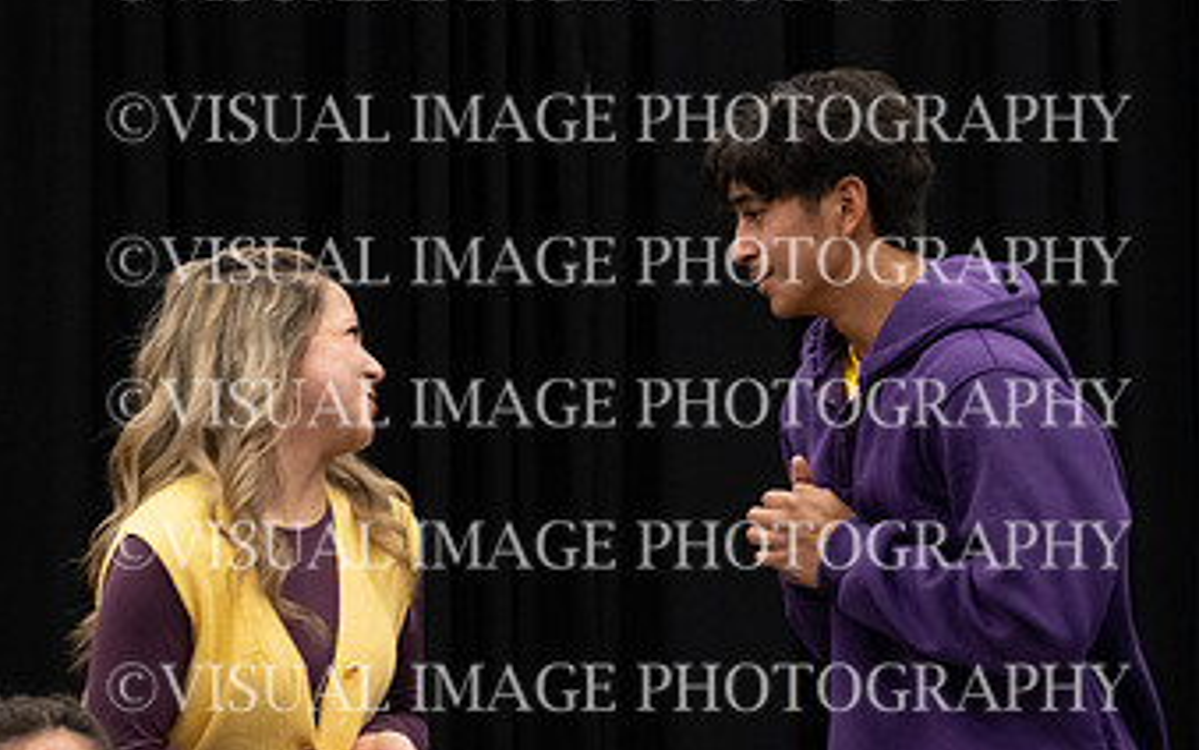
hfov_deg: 7.3
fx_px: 9445
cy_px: 474
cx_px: 619
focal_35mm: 289
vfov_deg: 4.5
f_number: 6.3
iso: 8000
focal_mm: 166
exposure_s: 1/160
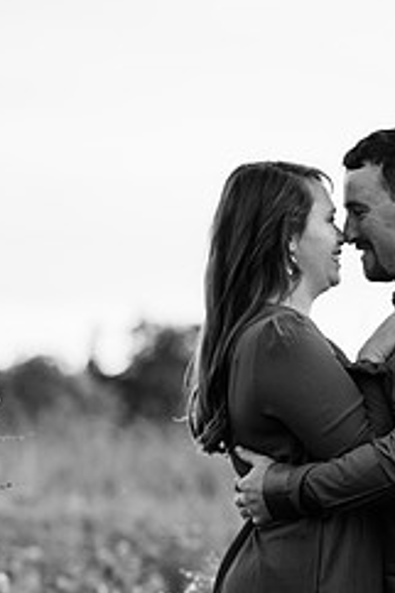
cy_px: 483
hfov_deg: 8.7
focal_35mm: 158
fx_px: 2604
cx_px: 293
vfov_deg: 12.9
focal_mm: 85
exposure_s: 1/200
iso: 500
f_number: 2.5
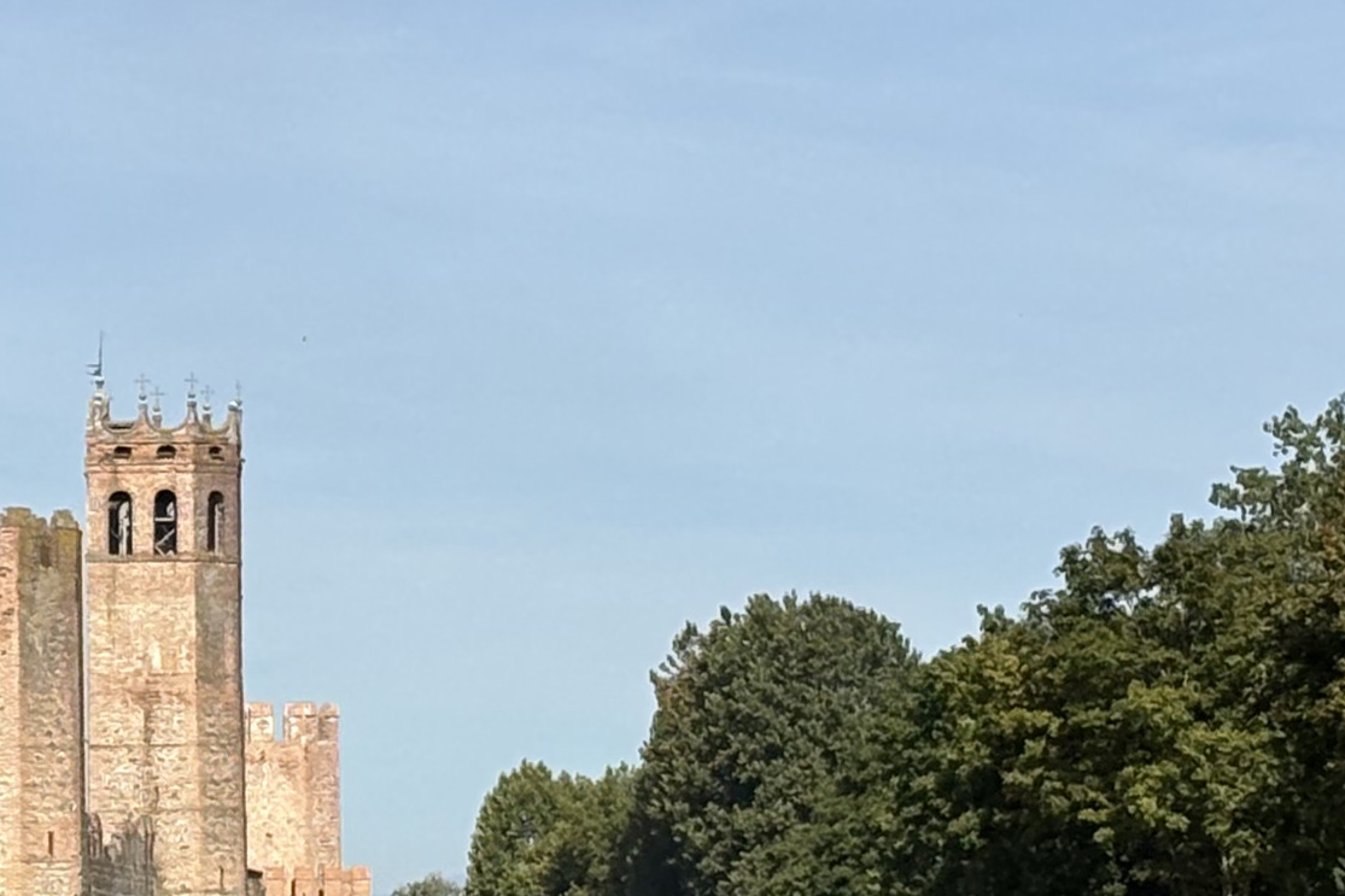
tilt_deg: +2.6
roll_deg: -0.1
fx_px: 7246
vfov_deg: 7.1
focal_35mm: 194
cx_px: -78
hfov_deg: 10.5
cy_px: 663
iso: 32
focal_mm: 5.96
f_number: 1.6
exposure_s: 1/4630
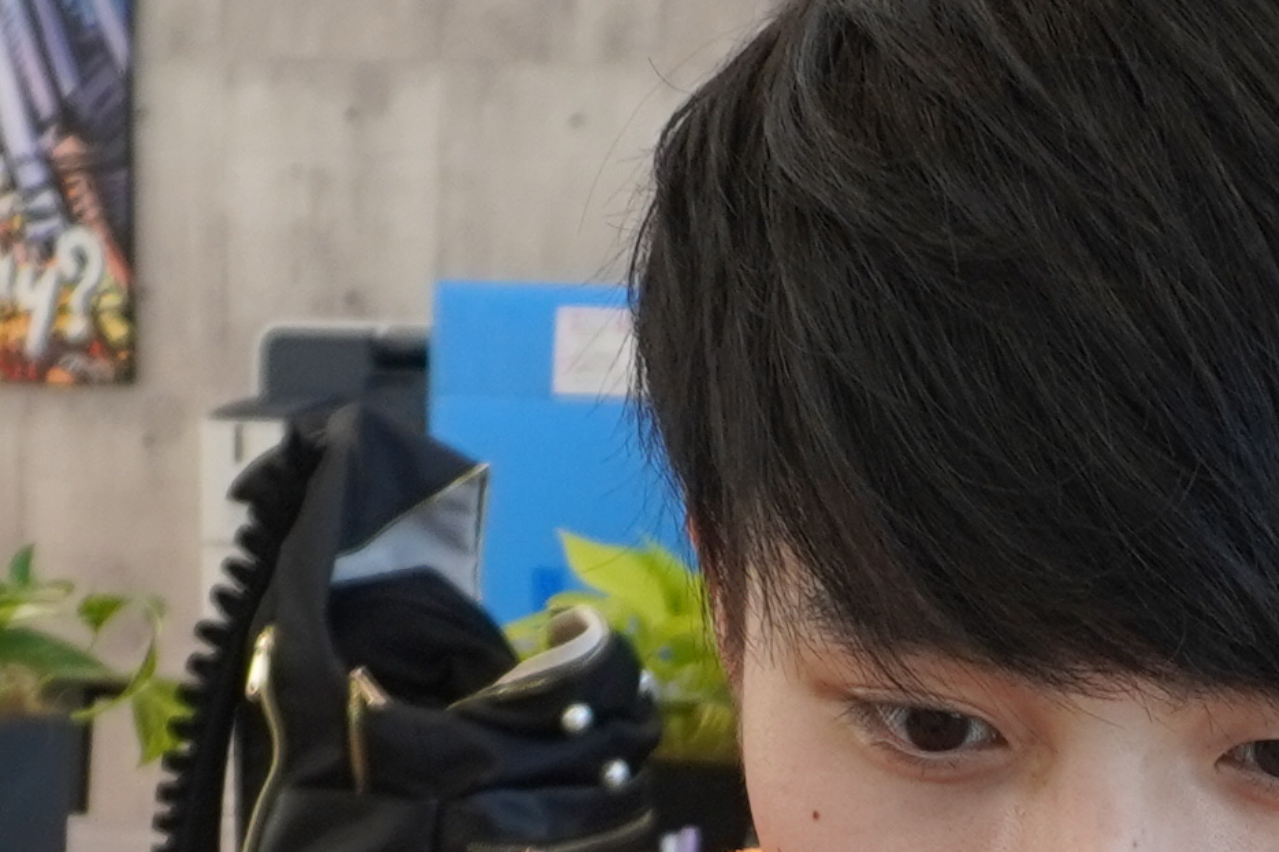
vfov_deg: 8.6
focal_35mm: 154
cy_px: 1469
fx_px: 5470
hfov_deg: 13.2
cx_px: 1183
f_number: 4
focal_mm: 16
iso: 250
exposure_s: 1/160
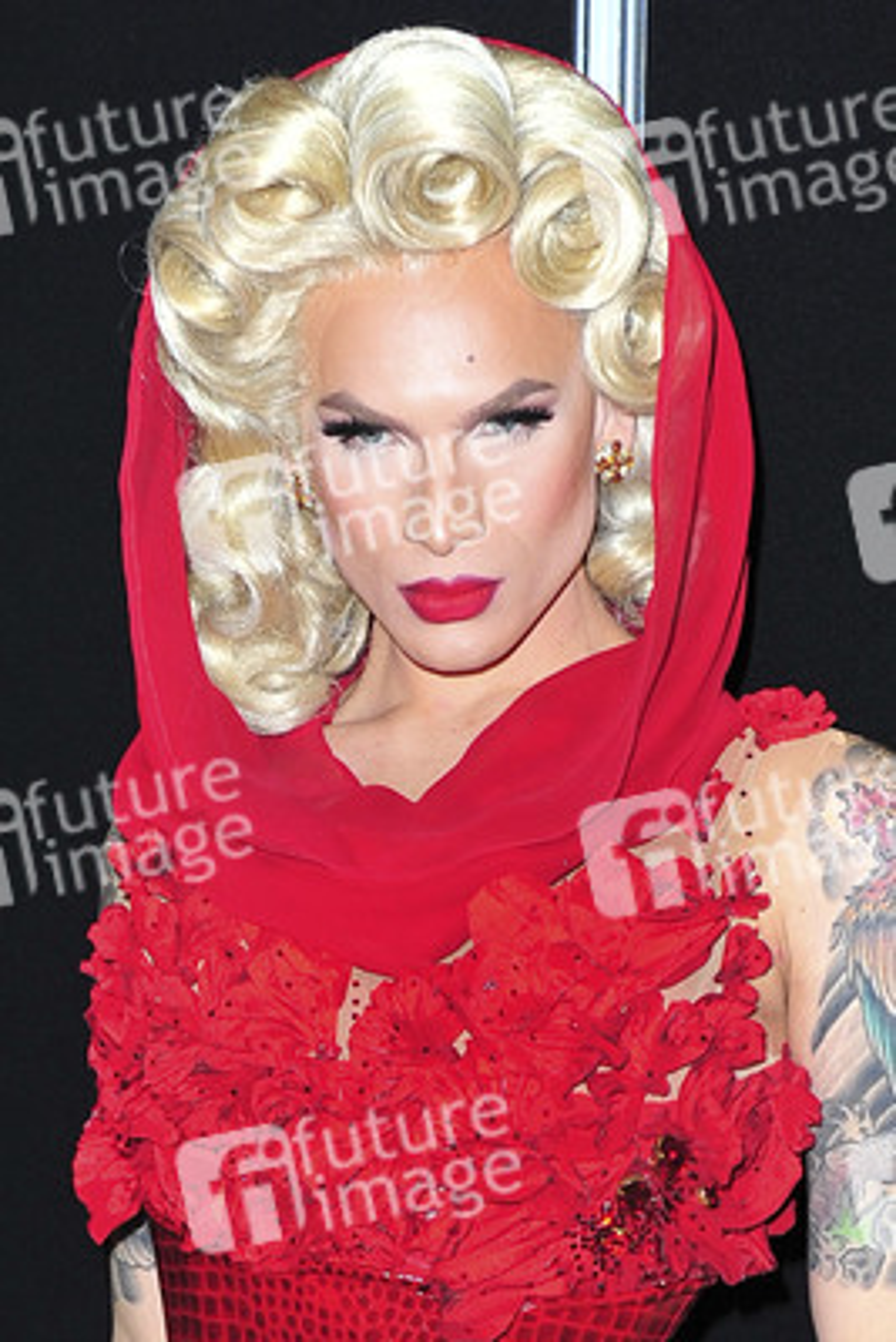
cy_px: 671
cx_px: 448
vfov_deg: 50.7
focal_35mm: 38
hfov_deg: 35.1
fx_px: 1417
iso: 400
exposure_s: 1/320
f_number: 4
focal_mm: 38
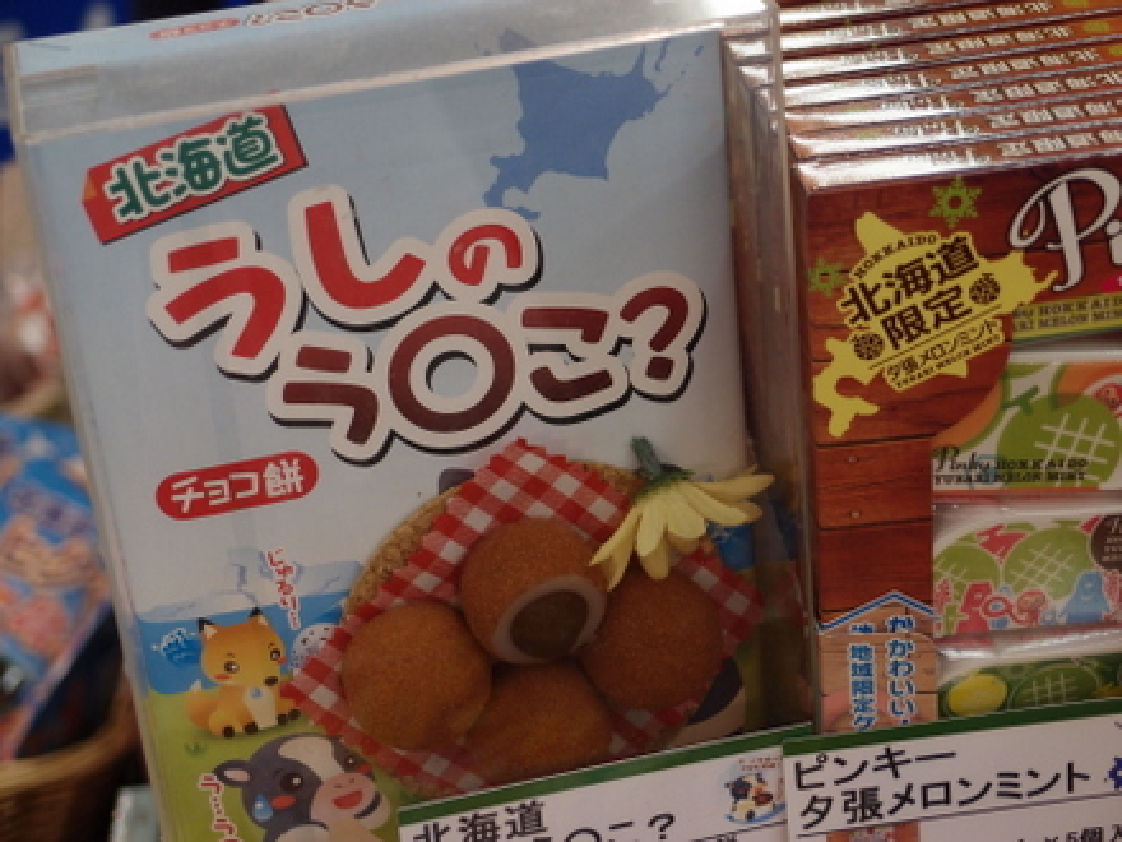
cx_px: 561
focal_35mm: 71
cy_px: 421
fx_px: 2301
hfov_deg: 27.4
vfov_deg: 20.7
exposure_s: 1/160
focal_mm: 15.27
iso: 200
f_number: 2.3
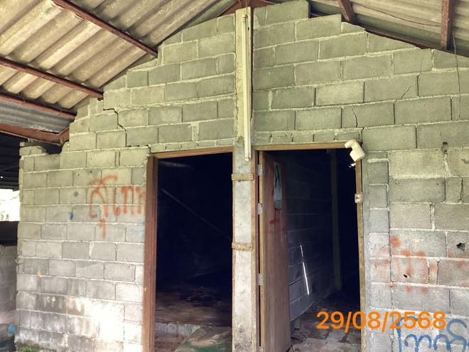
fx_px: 420
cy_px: 176
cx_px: 234
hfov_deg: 58.4
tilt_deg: +3.8
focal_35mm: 31
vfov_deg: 45.4
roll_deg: -0.7
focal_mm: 3.3
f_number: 2.4
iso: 125
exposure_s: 1/60
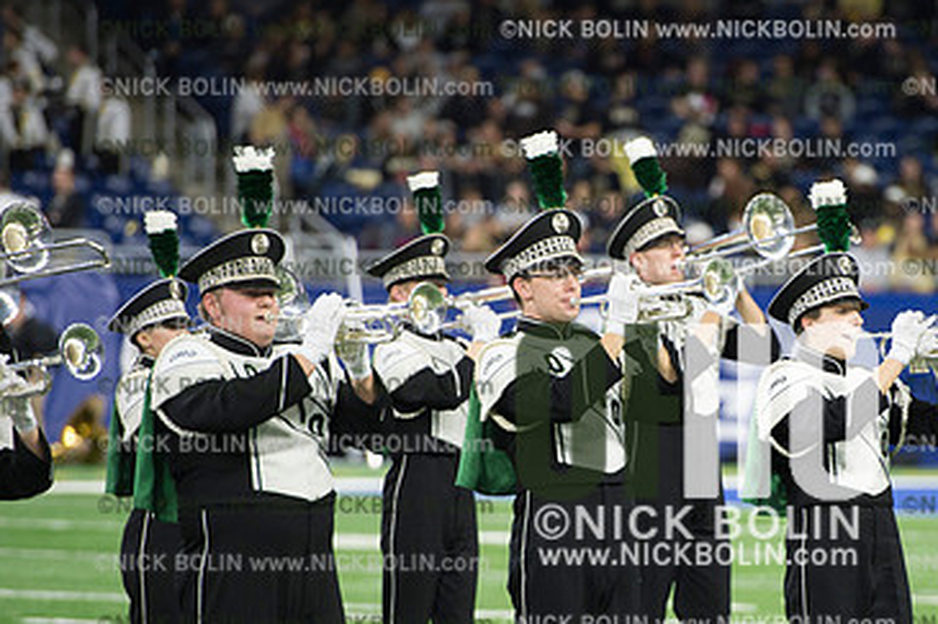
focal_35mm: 318
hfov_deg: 6.5
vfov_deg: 4.3
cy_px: 444
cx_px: 696
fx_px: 8282
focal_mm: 200
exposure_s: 1/1000
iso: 2500
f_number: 3.5
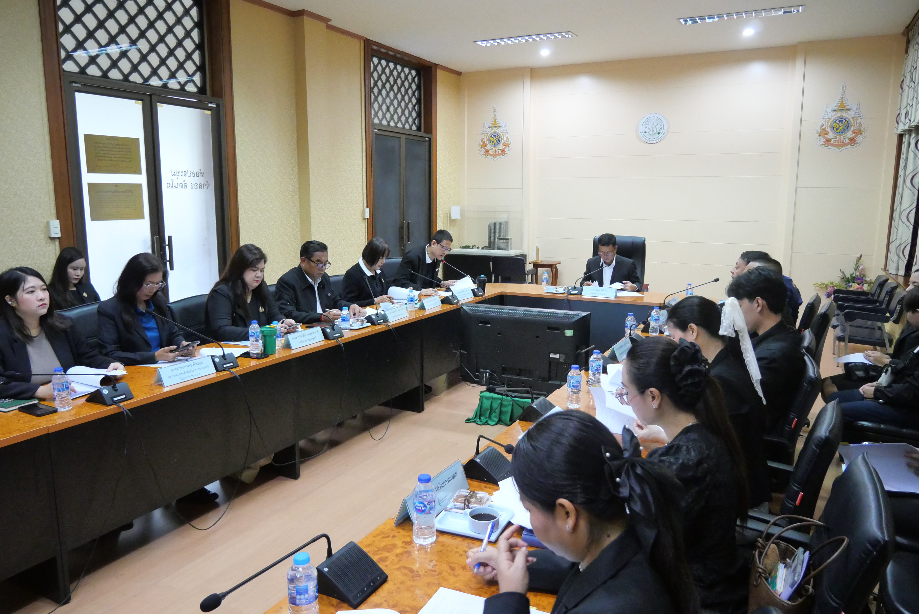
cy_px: 307
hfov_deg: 73.7
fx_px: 613
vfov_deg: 53.2
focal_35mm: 24
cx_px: 460
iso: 3200
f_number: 3.5
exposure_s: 1/60
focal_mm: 12
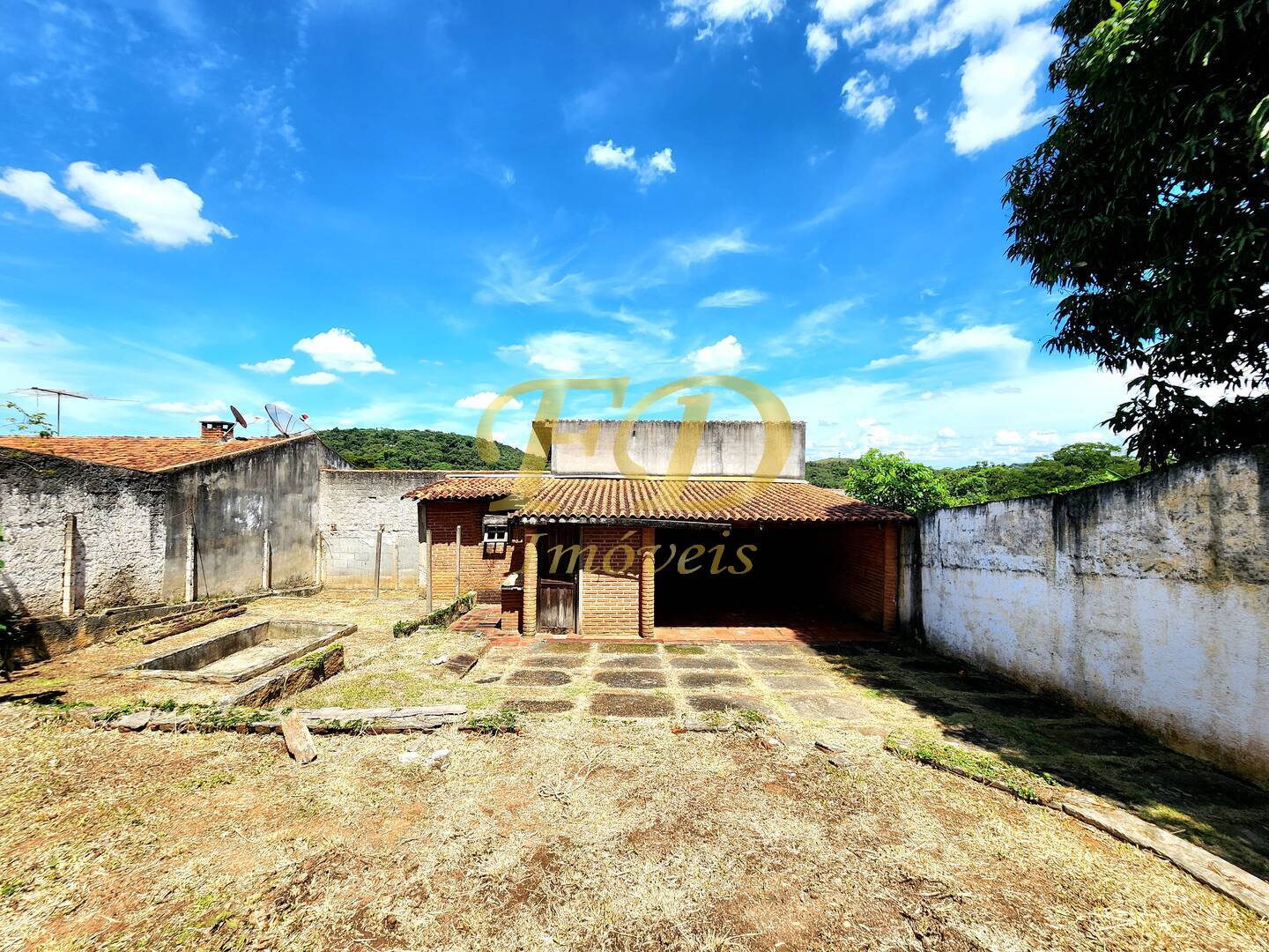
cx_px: 634
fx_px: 477
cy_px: 476
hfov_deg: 106.2
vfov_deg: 89.9
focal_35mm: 13
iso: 50
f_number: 2.2
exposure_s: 1/2000
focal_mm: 2.2
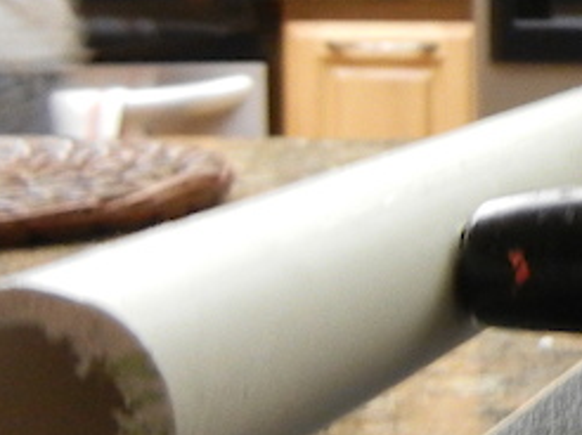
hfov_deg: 14.2
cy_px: -12
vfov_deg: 11.7
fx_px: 2100
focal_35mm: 125
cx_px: 998
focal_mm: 5.4
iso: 400
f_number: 3.5
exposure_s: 1/4.7
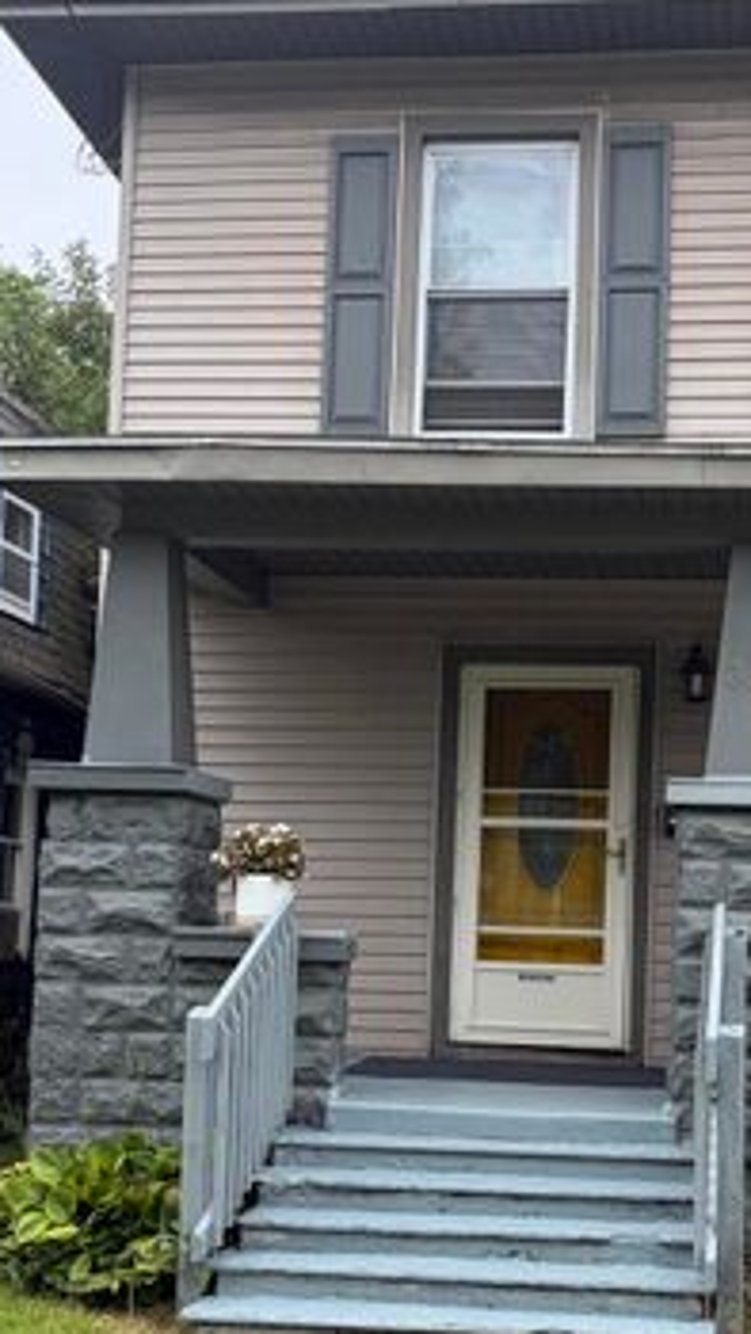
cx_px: 557
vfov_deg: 38.2
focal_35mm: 54
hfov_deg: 22.0
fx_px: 1911
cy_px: 844
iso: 64
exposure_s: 1/680
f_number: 1.6
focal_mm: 5.96
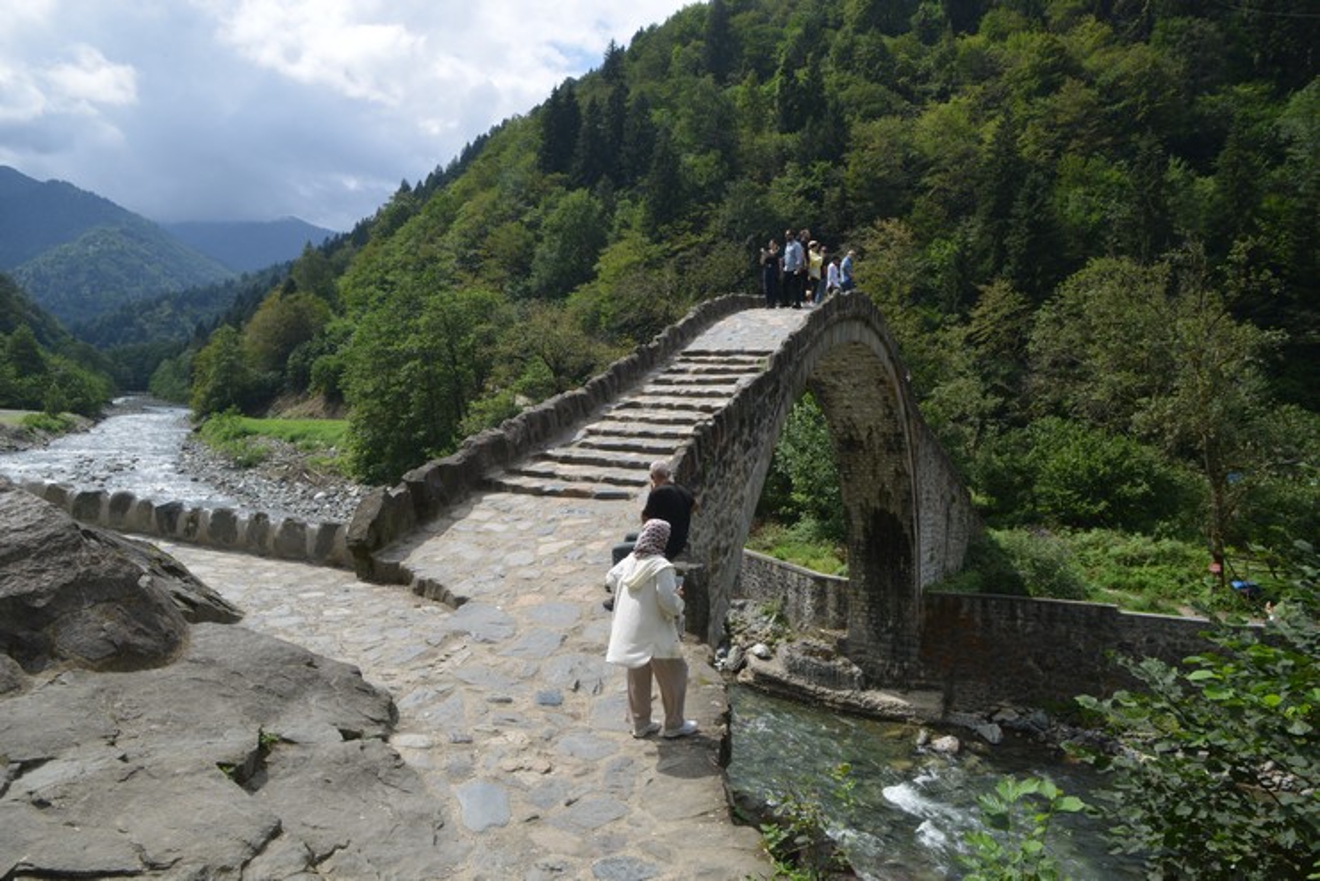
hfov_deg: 73.7
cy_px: 440
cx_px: 660
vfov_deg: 53.2
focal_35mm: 24
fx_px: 880
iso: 1600
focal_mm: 24
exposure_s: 1/1250
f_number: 14
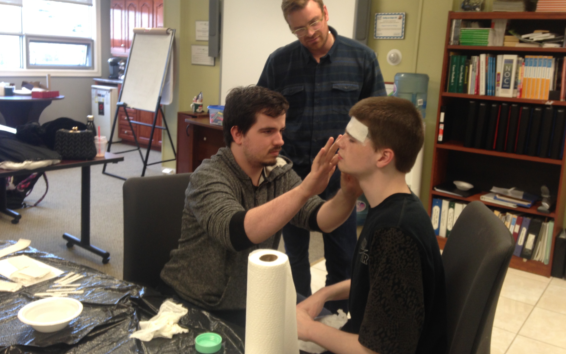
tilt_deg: -9.9
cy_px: 147
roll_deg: -2.6
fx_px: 555
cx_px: 286
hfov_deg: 54.0
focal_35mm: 36
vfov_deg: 35.2
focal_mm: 4.12
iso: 50
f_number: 2.4
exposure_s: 1/20
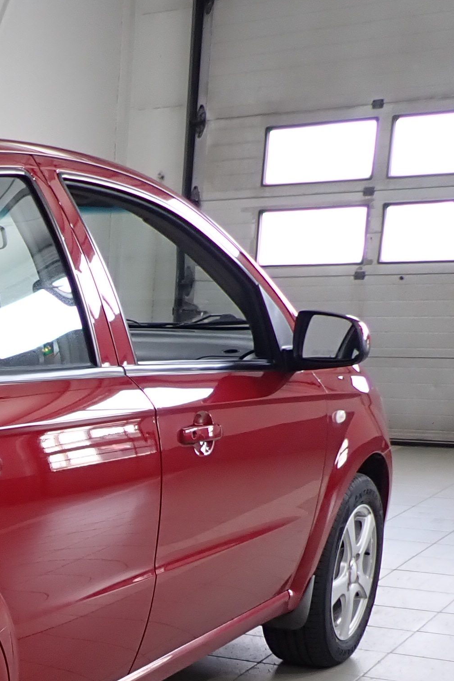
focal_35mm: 69
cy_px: 672
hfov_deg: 17.0
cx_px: -304
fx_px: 1305
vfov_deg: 27.6
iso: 100
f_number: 2
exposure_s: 1/60
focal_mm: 4.5
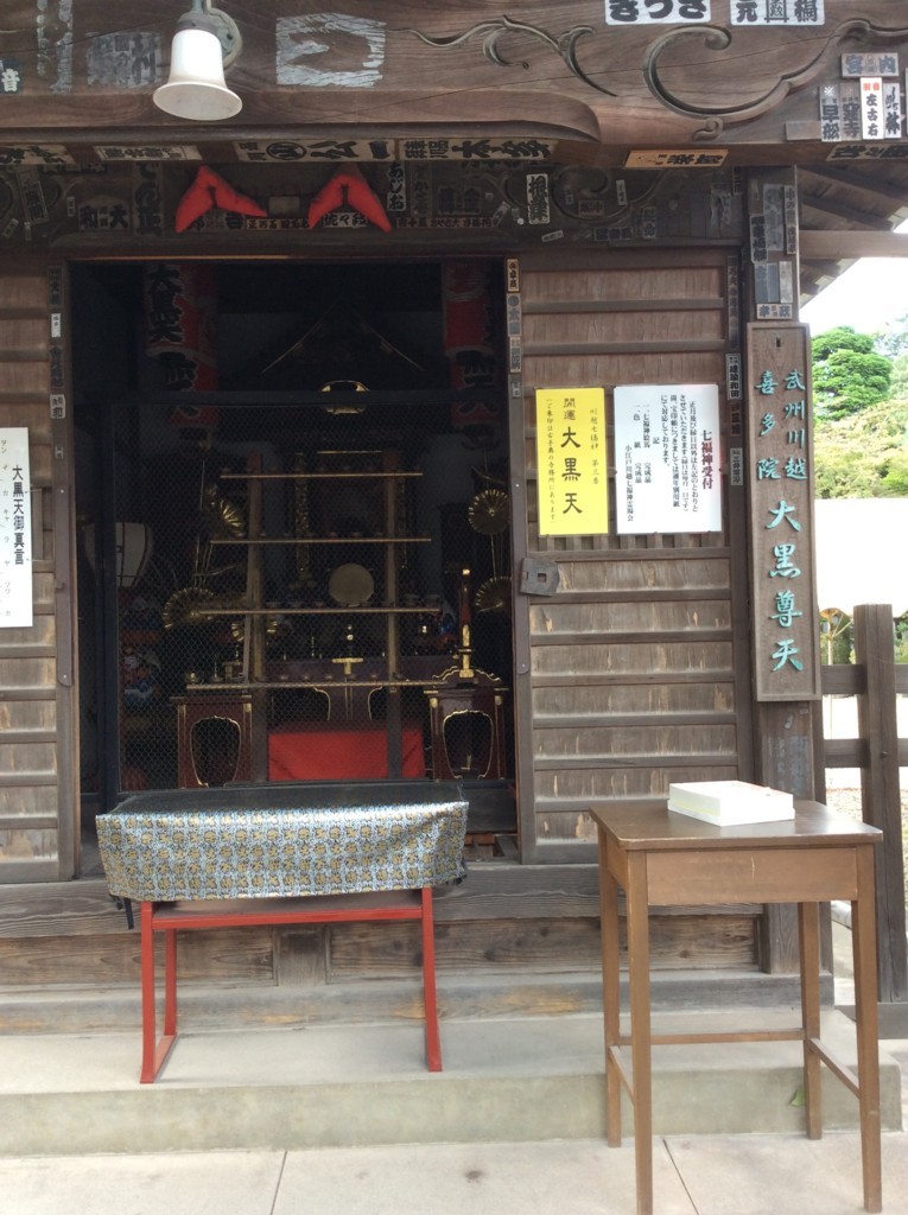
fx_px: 1122
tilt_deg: +2.7
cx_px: 454
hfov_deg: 44.1
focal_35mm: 32
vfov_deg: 56.9
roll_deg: +1.5
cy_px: 608
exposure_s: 1/60
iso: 40
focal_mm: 3.3
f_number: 2.4
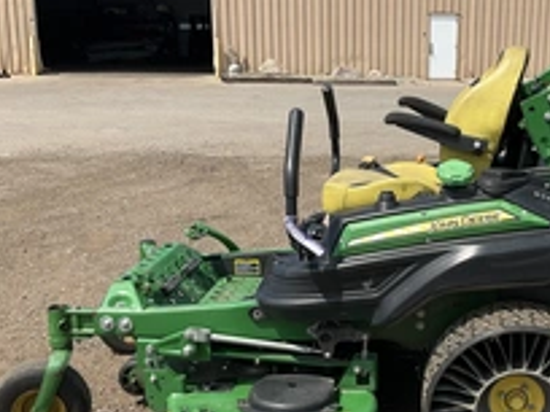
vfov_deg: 25.5
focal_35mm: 57
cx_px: 404
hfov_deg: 33.2
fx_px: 906
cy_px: 269
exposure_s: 1/1848
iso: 25
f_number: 1.8
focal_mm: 3
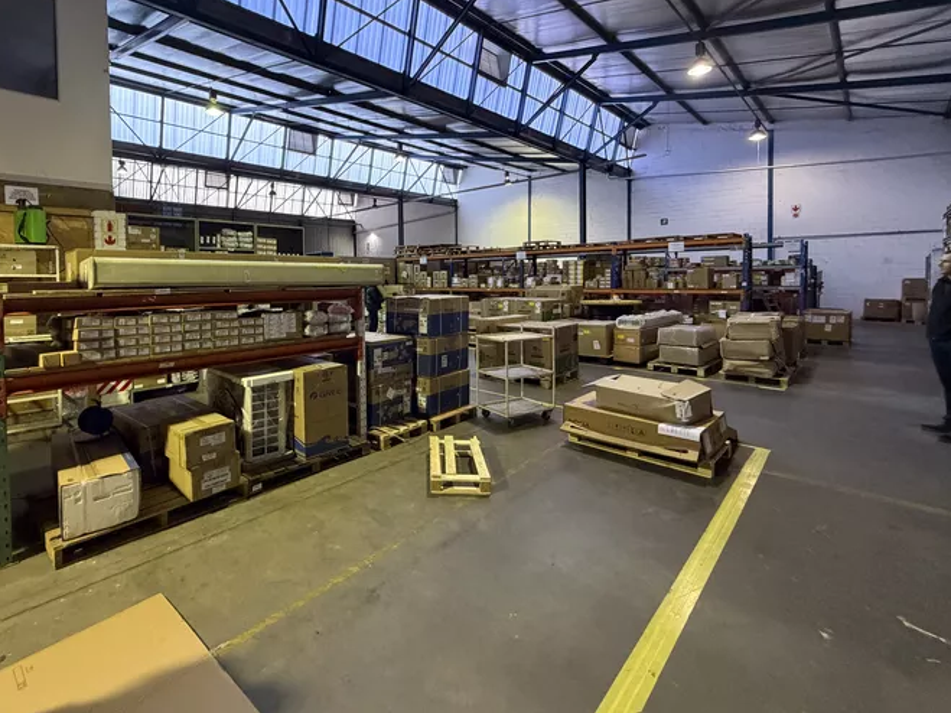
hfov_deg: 89.9
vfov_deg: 74.0
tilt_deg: -2.4
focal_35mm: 17
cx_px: 381
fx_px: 467
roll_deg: +0.9
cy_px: 292
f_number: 2.2
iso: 400
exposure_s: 1/50
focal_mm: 2.22
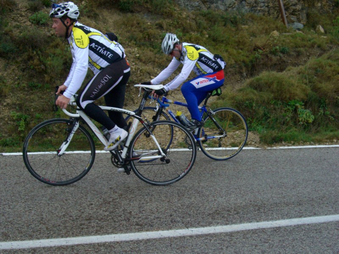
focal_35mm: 46
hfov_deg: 41.2
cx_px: 170
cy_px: 127
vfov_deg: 31.5
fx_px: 450
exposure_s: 1/800
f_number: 3.1
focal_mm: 9.6
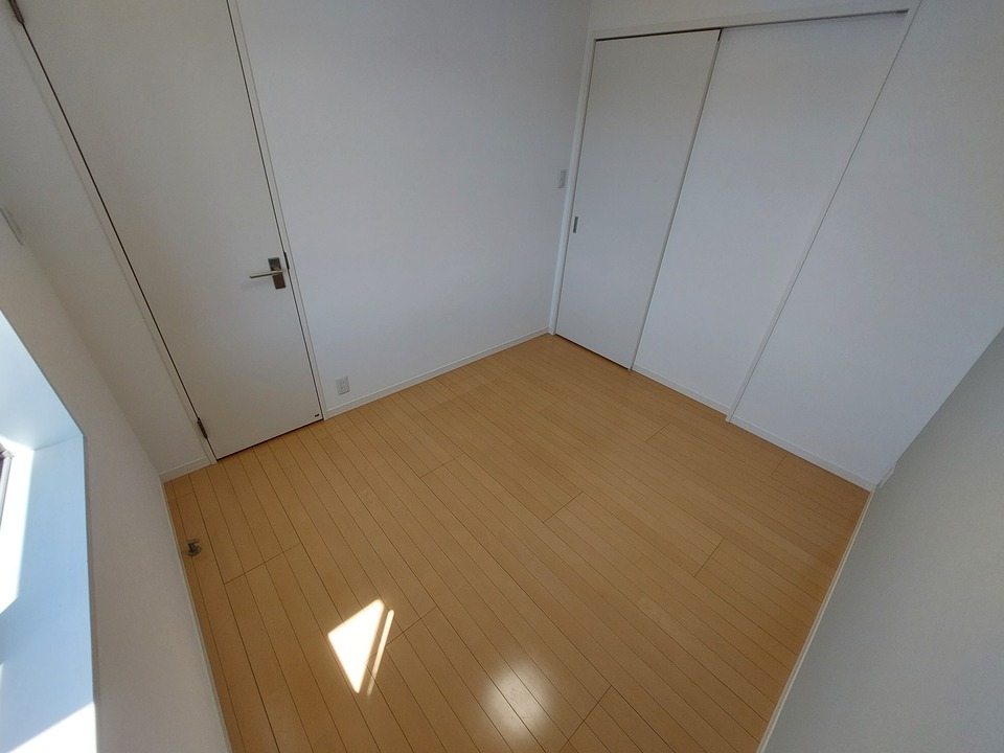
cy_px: 376
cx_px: 502
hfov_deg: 106.2
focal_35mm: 13
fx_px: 377
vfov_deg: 89.9
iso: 64
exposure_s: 1/120
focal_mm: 1.74
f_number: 2.2
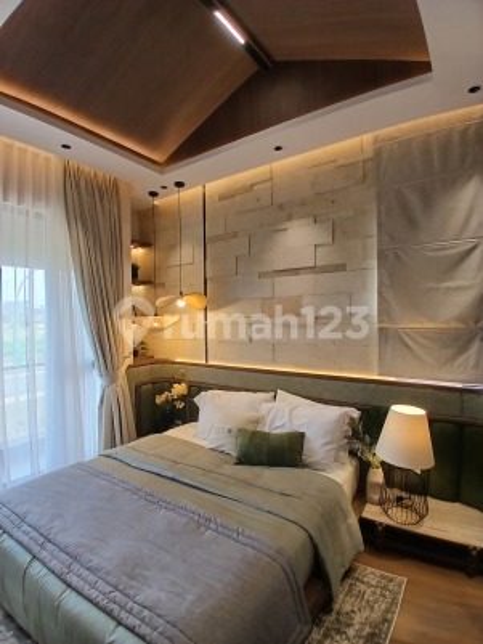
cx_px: 242
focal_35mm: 17
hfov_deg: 74.8
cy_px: 322
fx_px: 316
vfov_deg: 91.0
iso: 80
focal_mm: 1.4
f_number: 2.2
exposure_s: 1/100
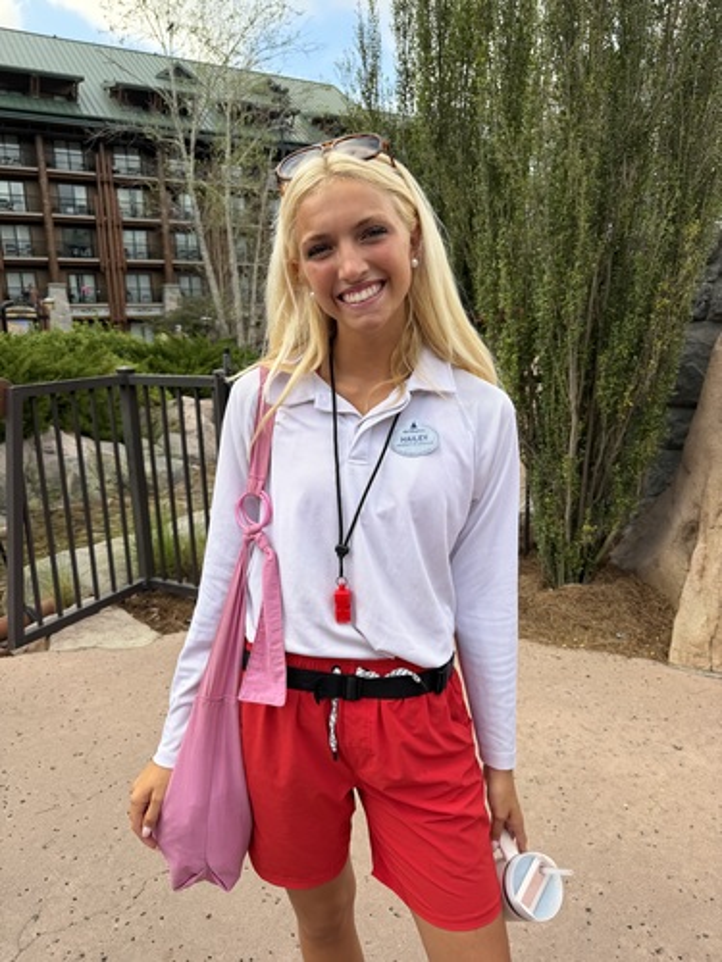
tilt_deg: -10.9
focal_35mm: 24
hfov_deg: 56.8
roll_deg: +1.8
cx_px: 361
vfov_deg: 71.6
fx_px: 667
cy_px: 481
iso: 80
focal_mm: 6.76
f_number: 1.78
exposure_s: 1/772
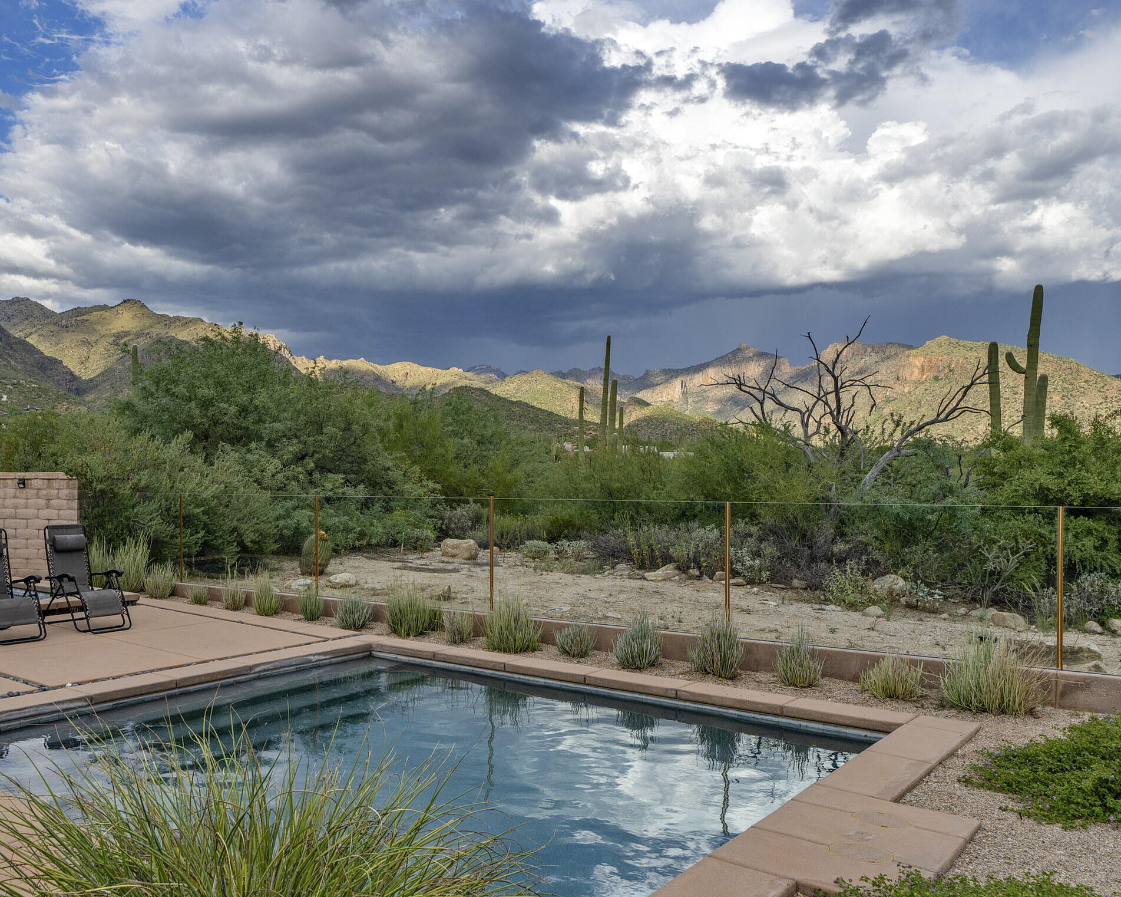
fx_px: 962
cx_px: 363
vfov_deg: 49.9
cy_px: 490
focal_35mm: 29
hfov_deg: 58.9
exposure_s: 1/160
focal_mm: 21
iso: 100
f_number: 9
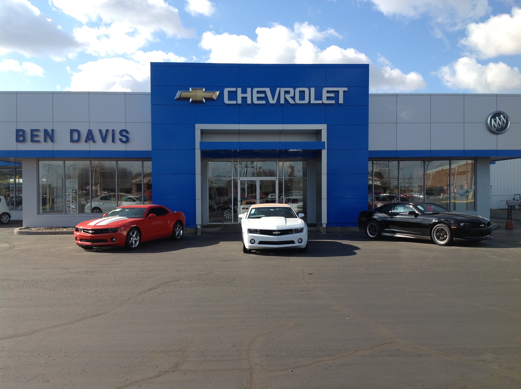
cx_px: 260
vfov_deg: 40.6
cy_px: 194
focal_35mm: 35
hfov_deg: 52.7
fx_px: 526
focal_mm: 4.28
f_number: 2.4
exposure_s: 1/1120
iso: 50
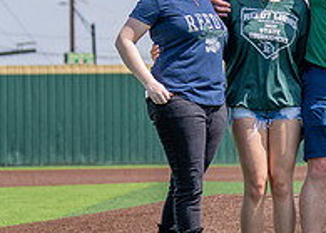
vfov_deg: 4.8
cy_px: 120
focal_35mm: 298
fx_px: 2757
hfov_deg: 6.7
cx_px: 496
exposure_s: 1/1600
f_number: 2.8
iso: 100
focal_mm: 70
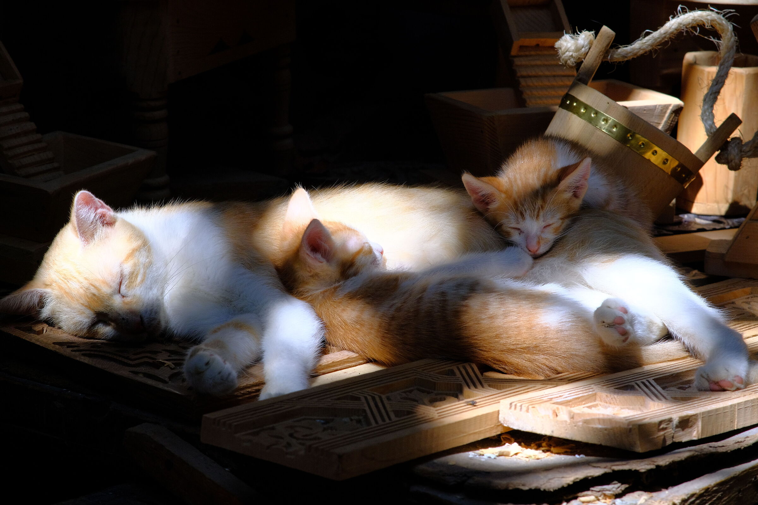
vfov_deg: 10.7
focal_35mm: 128
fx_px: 2695
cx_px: 379
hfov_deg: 16.0
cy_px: 252
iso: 320
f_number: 8
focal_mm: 85
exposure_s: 1/280
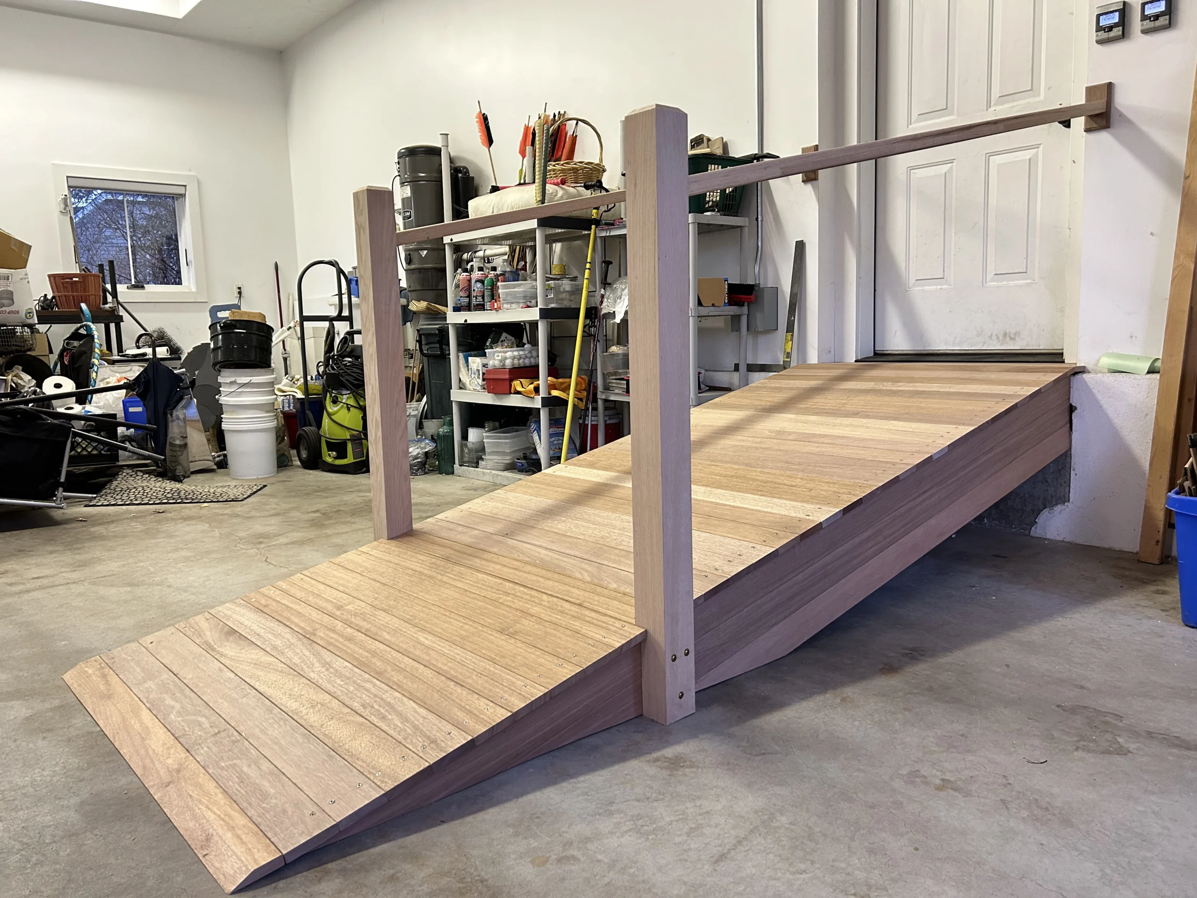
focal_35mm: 26
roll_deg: +1.4
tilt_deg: -7.5
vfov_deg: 53.1
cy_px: 449
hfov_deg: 67.3
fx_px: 899
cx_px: 598
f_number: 1.5
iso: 250
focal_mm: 5.7
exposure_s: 1/60
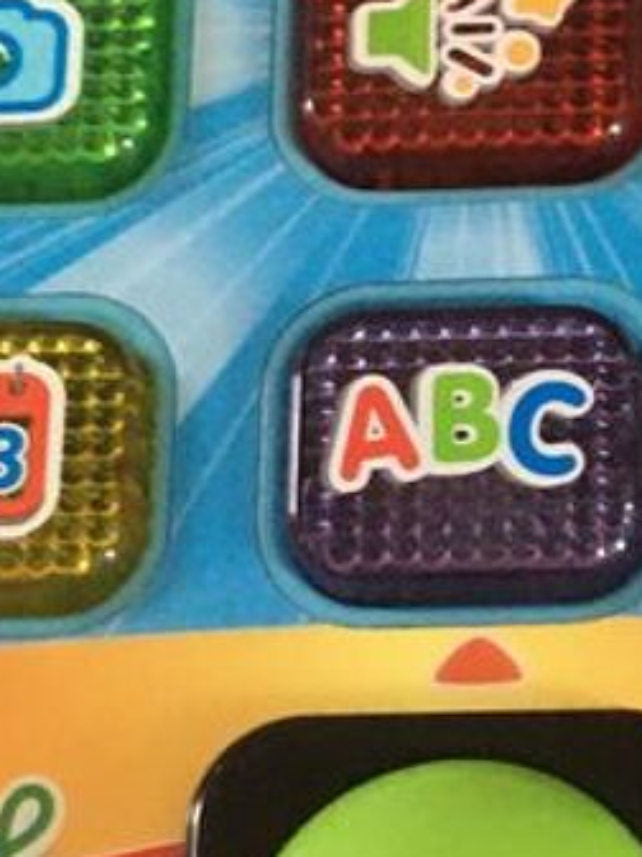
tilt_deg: -69.3
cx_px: 482
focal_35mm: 115
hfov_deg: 12.8
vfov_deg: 17.1
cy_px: 488
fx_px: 2844
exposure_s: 1/17
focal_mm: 4.15
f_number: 2.2
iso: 400
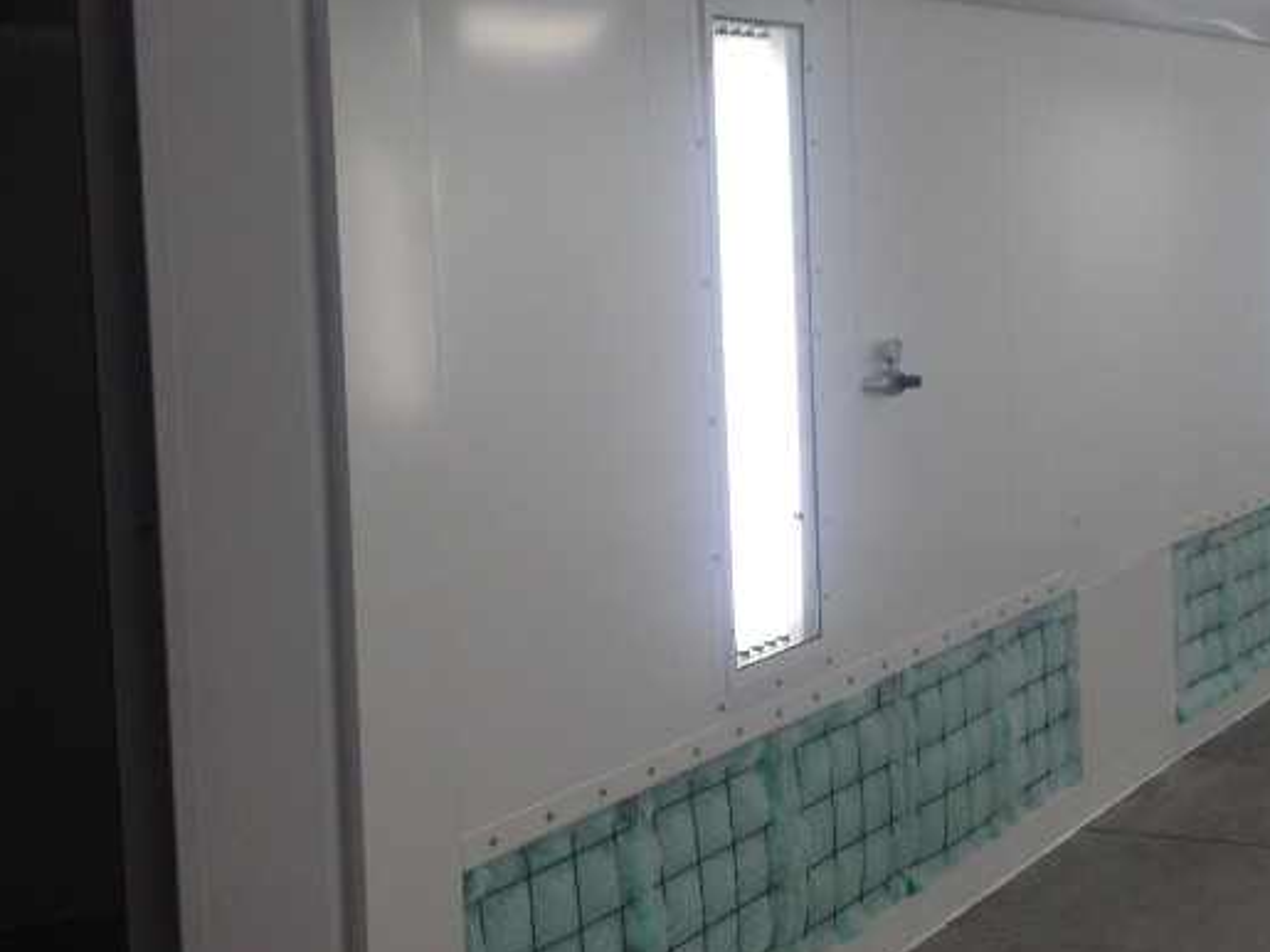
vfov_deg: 21.6
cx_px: 1070
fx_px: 2494
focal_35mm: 68
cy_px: 370
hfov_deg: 27.8
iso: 50
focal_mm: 4.28
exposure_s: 1/120
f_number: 2.4
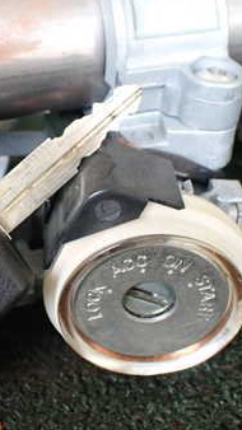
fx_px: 662
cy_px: 230
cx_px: 37
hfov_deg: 20.4
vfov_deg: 36.0
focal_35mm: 58
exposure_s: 1/125
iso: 500
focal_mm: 5.4
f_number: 2.3
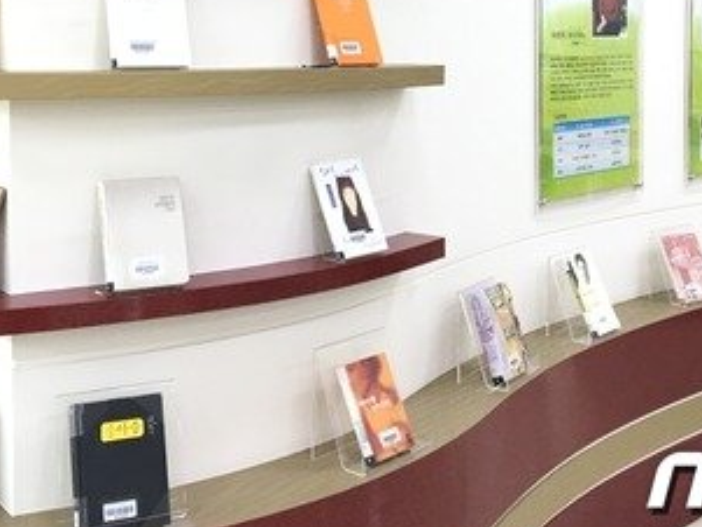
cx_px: 441
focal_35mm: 54
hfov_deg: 35.3
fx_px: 1096
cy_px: 82
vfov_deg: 26.4
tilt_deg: -3.4
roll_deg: -0.2
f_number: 2.2
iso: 40
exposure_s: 1/30
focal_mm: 4.15
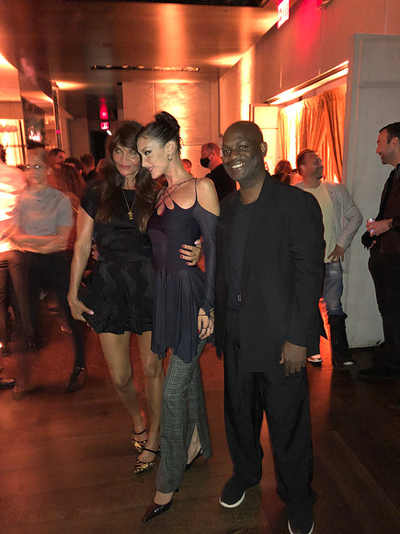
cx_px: 200
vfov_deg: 63.4
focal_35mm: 28
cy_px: 267
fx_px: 431
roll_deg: +2.1
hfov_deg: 49.7
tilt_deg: -11.9
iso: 320
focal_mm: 3.99
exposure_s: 1/4
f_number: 1.8
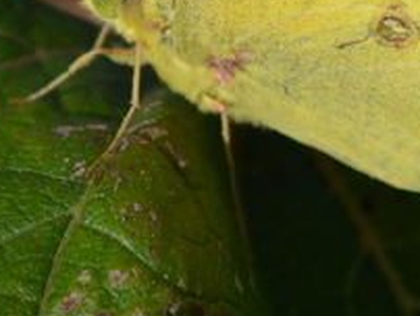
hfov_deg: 5.2
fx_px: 4595
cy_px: -62
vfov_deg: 3.9
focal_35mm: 378
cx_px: 308
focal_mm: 55
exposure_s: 1/320
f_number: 8
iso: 100
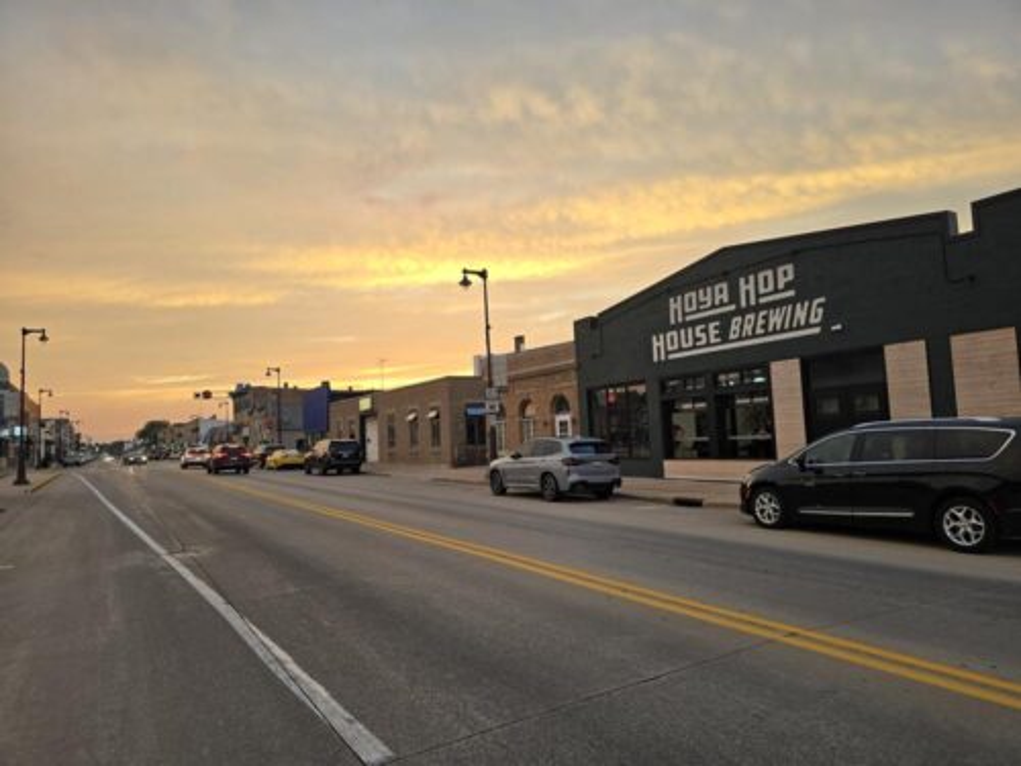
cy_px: 383
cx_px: 510
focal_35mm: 23
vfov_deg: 58.9
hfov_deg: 73.9
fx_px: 678
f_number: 1.7
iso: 50
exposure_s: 1/180
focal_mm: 6.3
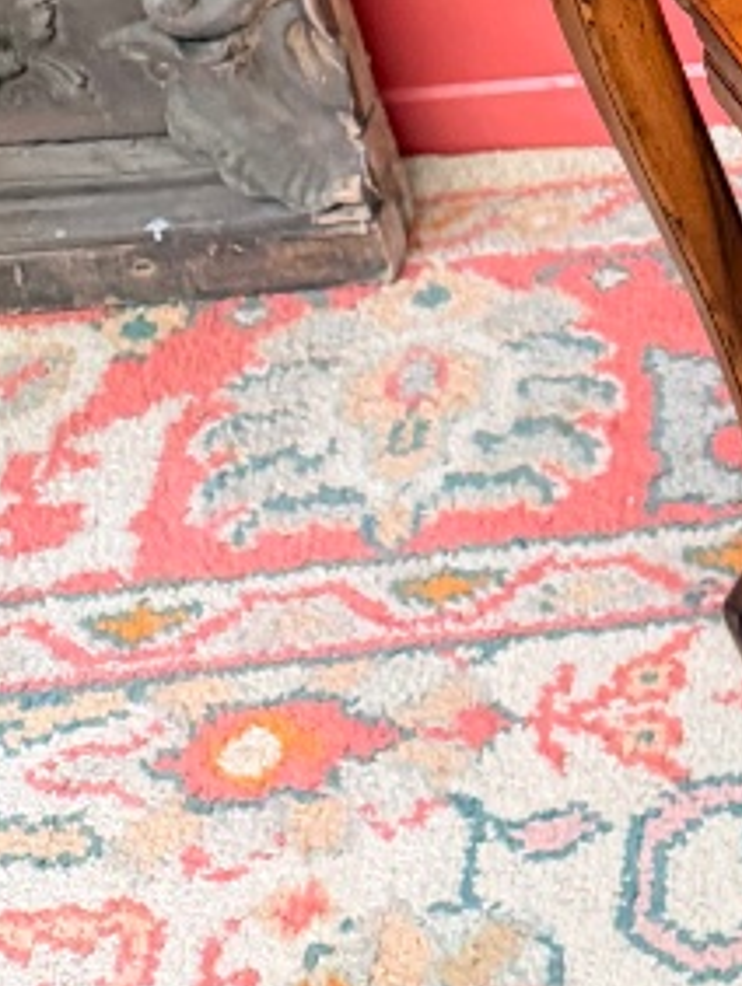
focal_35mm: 102
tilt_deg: -36.6
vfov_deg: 18.4
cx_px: 1540
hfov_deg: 12.6
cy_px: -147
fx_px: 2911
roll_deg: +0.7
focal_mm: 6.76
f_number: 1.78
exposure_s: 1/60
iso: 800
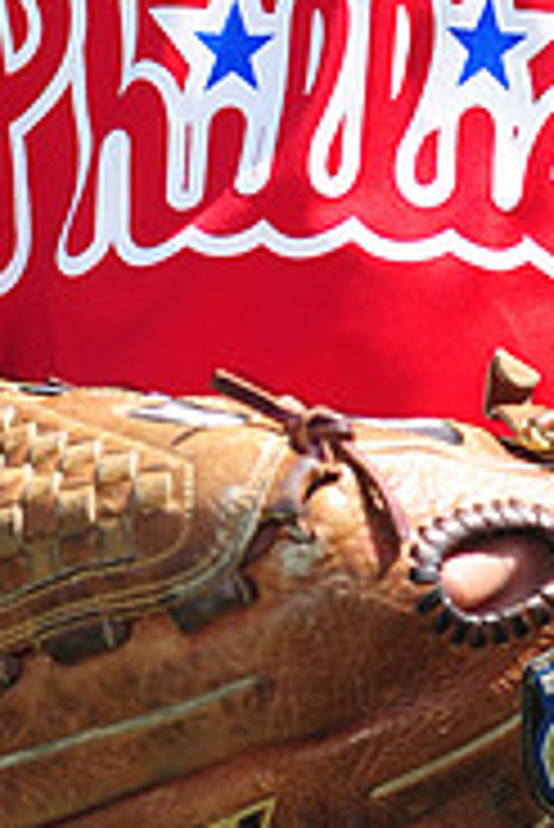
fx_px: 14514
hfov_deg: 2.2
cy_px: -405
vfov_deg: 3.3
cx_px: 248
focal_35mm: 630
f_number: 4.5
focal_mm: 200
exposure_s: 1/640
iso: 200
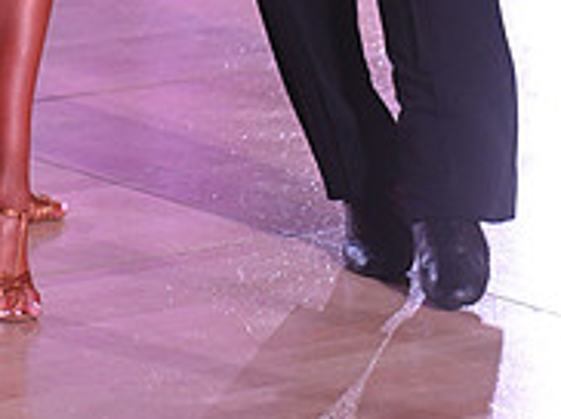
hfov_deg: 7.9
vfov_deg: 5.8
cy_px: -394
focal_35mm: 252
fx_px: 4079
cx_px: 217
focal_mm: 82
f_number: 5
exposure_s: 1/320
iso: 2500
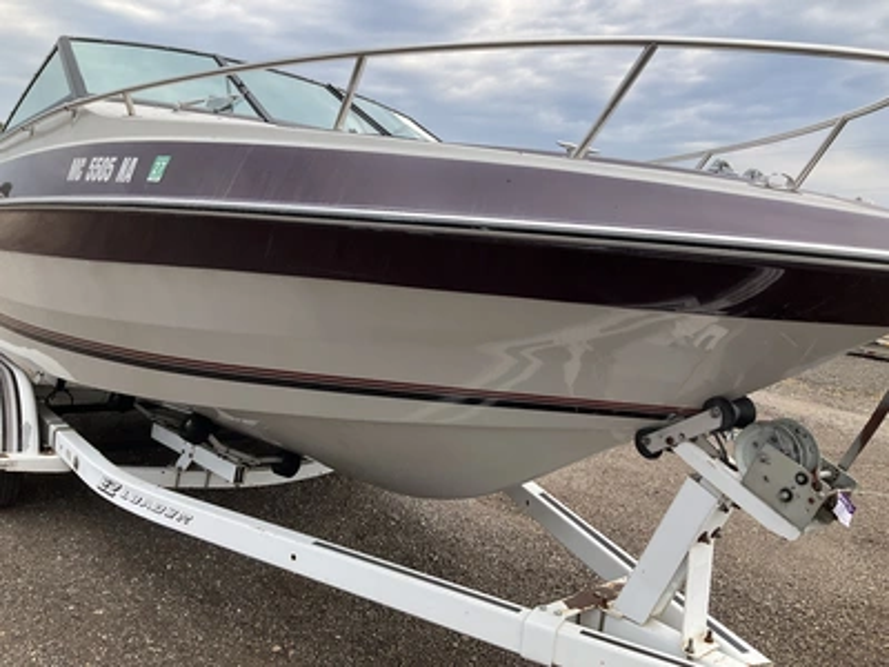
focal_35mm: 29
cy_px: 334
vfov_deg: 48.2
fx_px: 745
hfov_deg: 61.7
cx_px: 444
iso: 25
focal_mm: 3
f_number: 1.8
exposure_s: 1/457
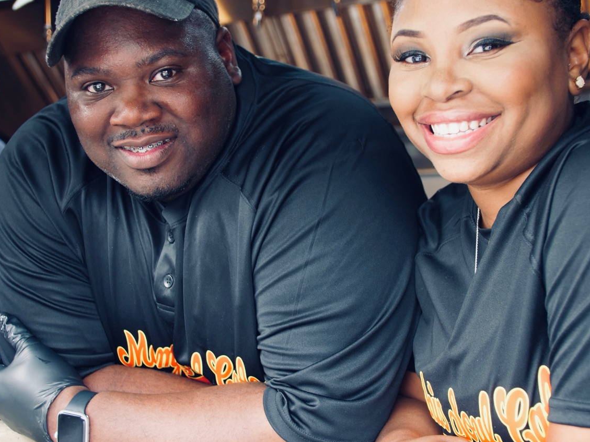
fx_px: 869
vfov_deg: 28.5
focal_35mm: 51
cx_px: 314
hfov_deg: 37.5
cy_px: 246
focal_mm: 18
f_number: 2
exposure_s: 1/60
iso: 200
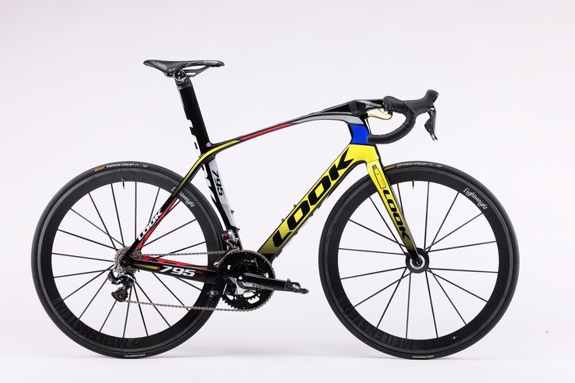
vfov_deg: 19.4
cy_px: 192
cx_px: 288
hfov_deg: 28.8
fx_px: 1118
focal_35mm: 70
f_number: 11
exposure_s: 1/200
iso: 100
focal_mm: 70
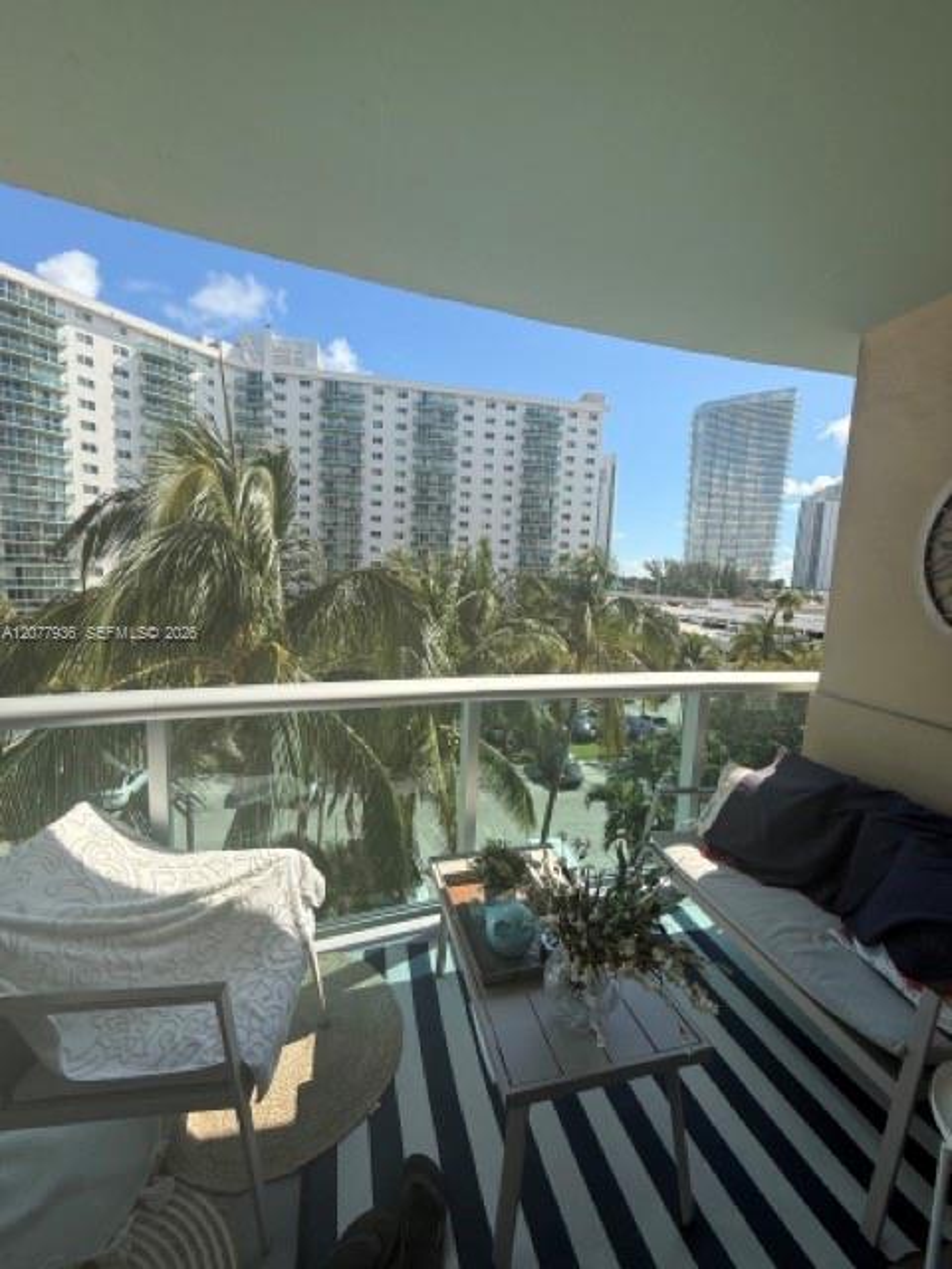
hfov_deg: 85.7
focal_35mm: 14
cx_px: 476
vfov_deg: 102.1
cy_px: 634
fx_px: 513
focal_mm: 2.22
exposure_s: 1/1534
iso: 50
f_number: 2.2
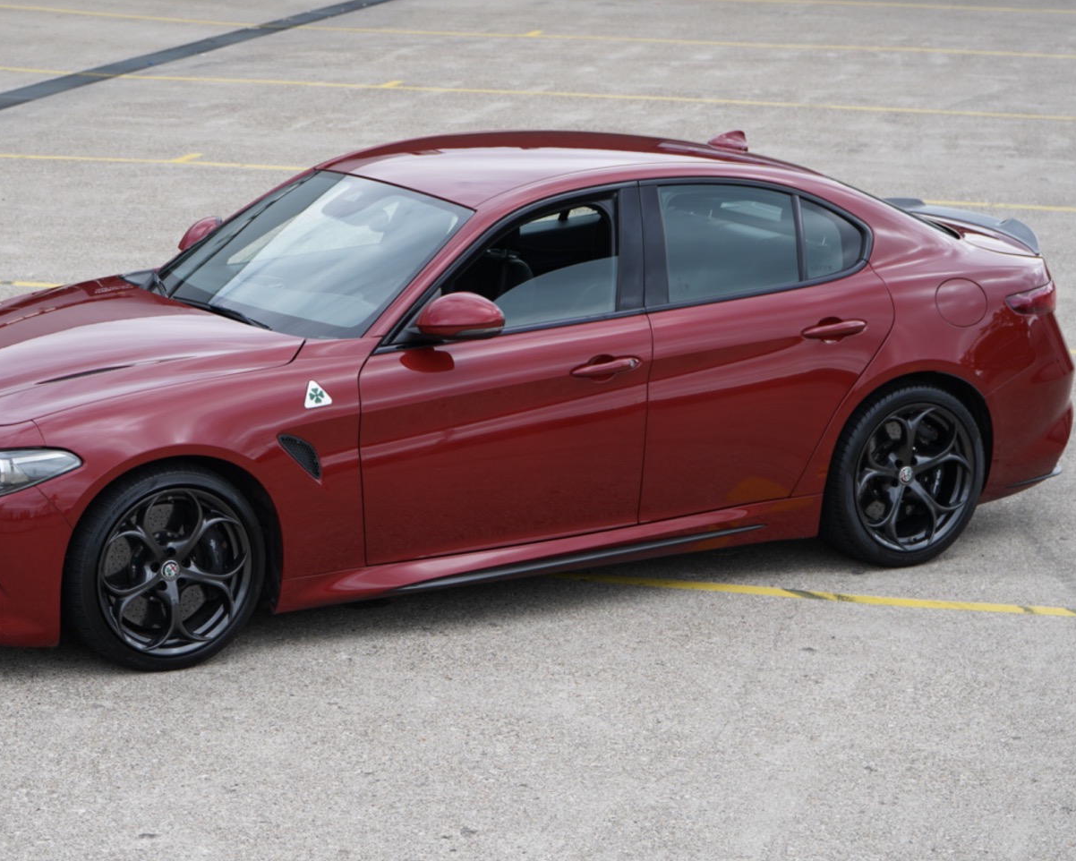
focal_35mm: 99
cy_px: 433
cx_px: 383
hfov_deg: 19.3
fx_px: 3153
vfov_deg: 15.6
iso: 100
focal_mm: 66
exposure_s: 1/200
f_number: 6.3
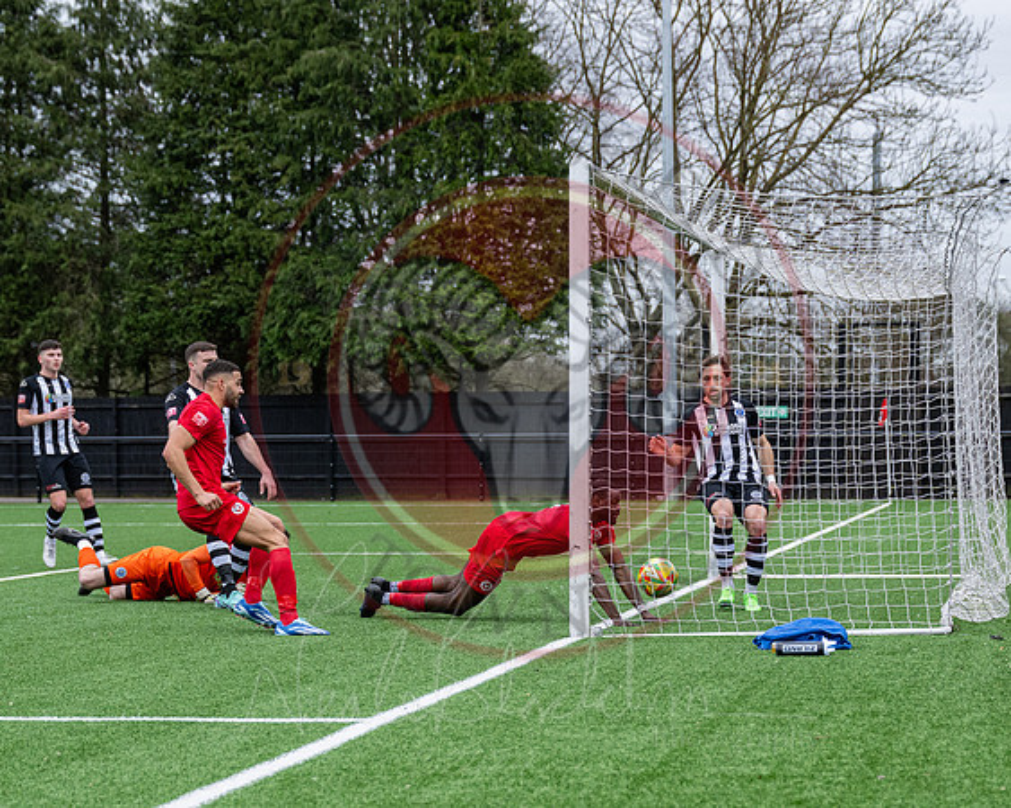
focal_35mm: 112
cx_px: 517
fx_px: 3341
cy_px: 566
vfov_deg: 13.8
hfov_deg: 17.2
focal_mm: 70
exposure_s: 1/1600
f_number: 4
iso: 800
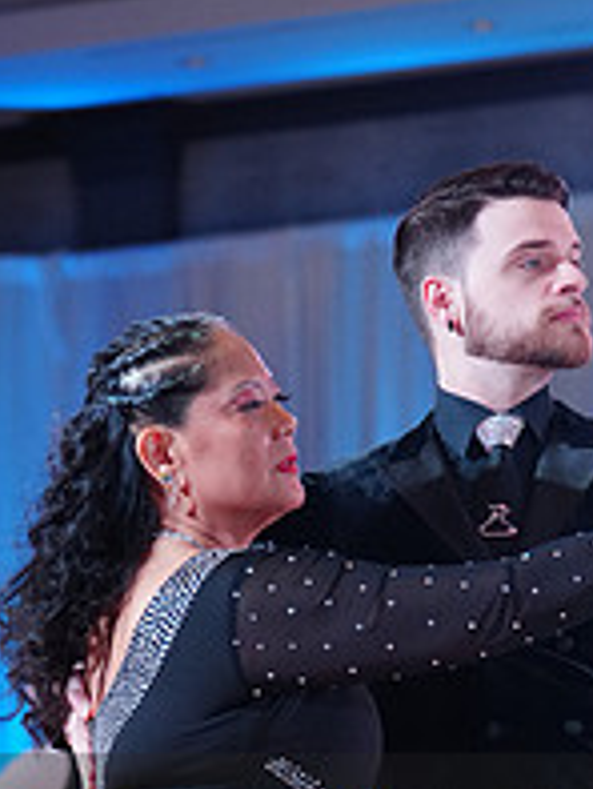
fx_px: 4518
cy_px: 889
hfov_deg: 7.5
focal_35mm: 198
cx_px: 435
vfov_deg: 9.9
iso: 2000
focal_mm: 70
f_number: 2.8
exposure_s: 1/500
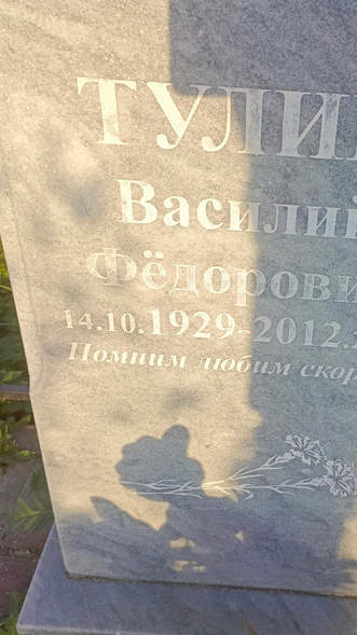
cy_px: 315
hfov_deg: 31.3
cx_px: 276
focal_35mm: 37
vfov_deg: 54.0
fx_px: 623
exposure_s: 1/755
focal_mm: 4.76
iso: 116
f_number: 1.69
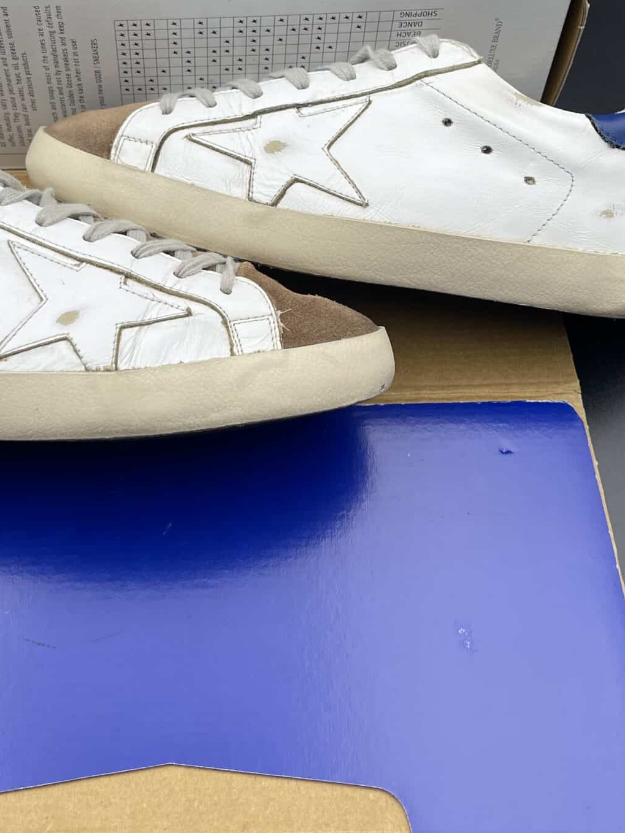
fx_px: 1179
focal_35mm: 49
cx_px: 204
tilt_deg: -58.1
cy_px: 266
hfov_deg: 29.5
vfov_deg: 38.4
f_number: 1.6
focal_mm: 5.1
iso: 32
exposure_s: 1/561
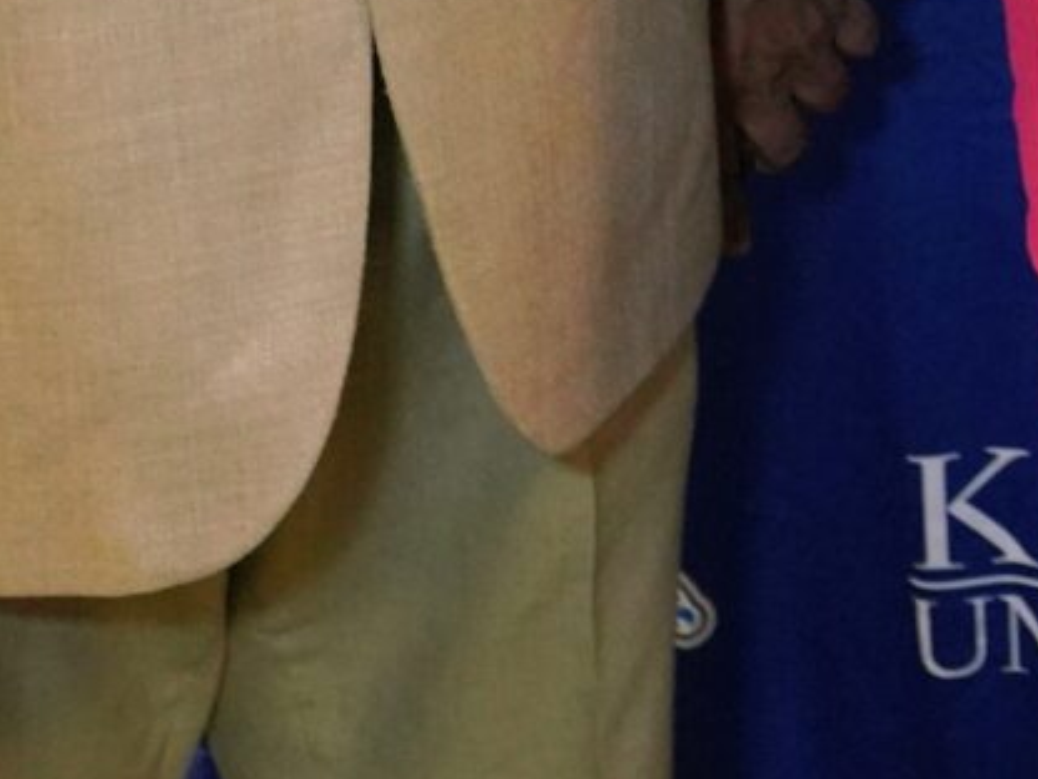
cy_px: -1101
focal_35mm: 142
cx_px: 2153
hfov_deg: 12.1
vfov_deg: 9.3
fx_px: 4258
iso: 4000
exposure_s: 1/160
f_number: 4
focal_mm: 24
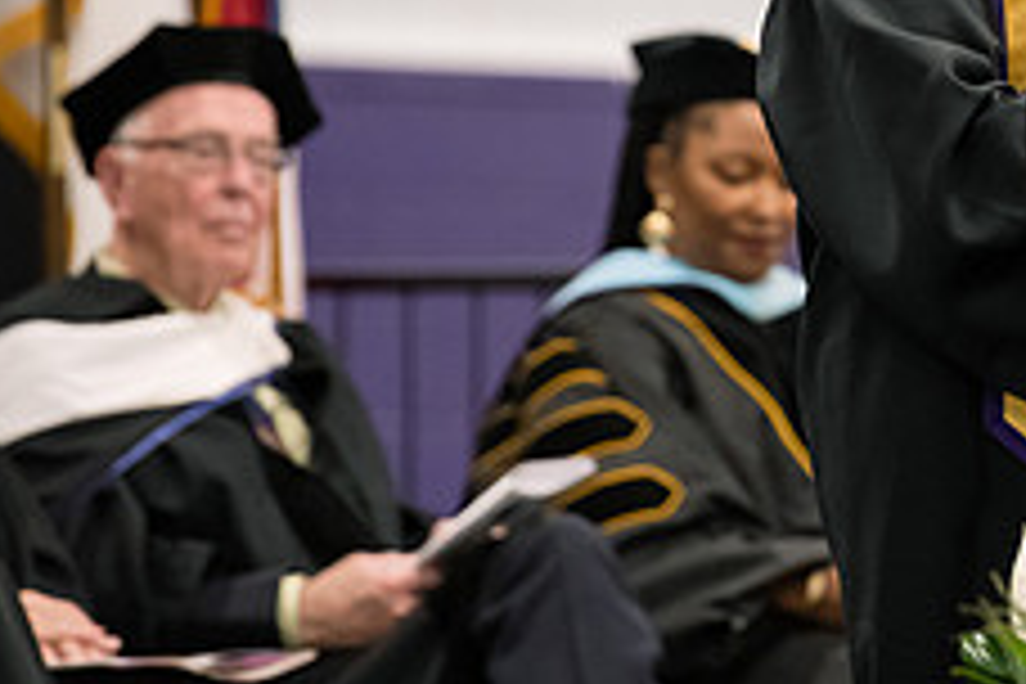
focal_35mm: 508
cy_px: 164
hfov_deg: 4.1
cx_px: 1116
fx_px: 14477
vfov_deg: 2.7
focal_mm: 200
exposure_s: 1/200
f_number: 3.5
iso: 3200
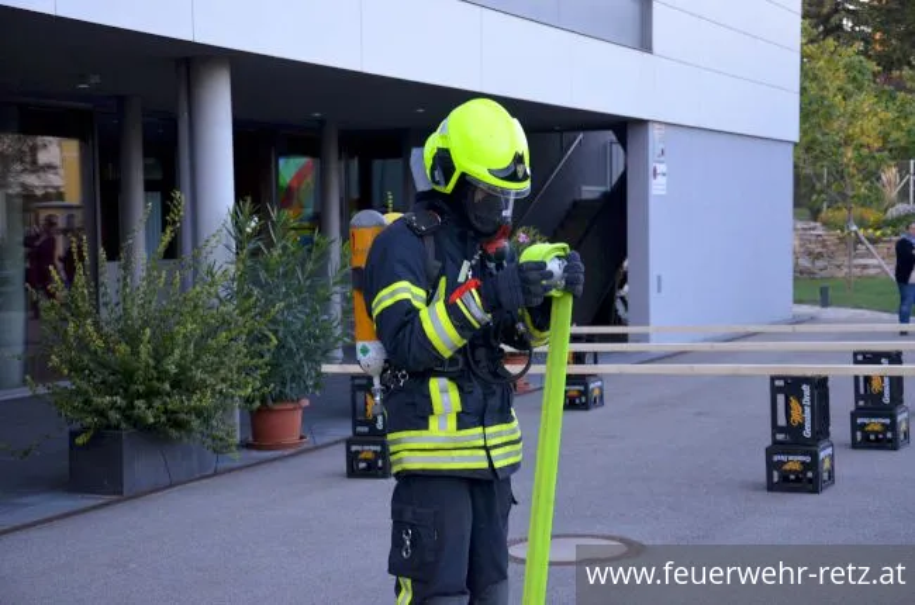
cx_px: 458
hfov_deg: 29.9
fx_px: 1711
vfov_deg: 20.1
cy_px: 302
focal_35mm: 68
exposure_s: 1/320
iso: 1600
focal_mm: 45
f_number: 4.8
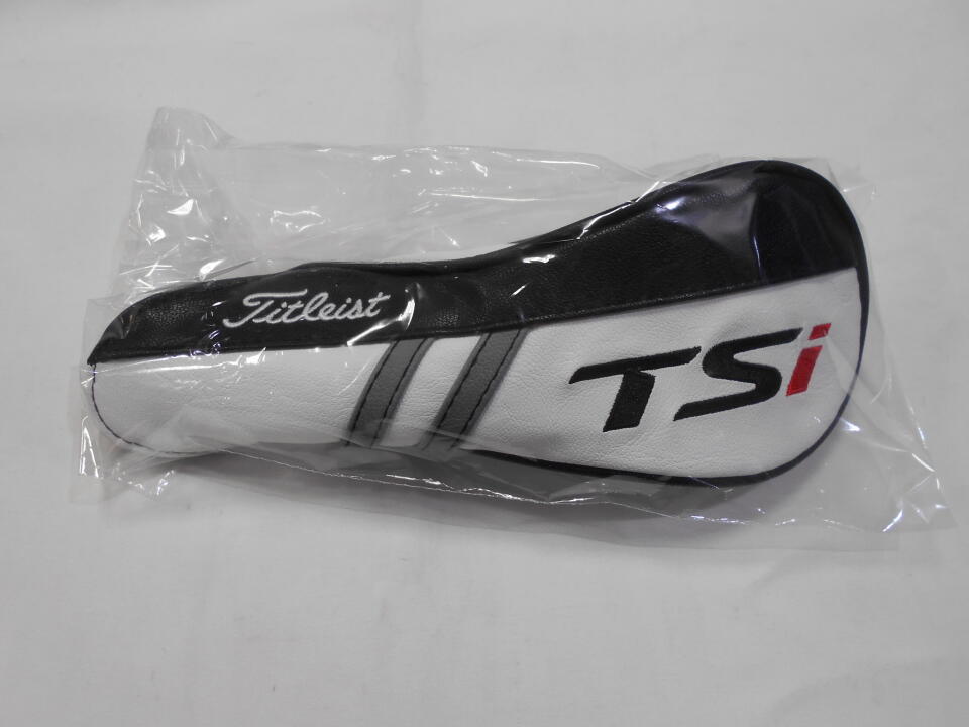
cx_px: 484
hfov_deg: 67.3
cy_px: 364
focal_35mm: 26
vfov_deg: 53.1
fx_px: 728
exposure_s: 1/40
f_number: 3.2
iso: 80
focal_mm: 4.6
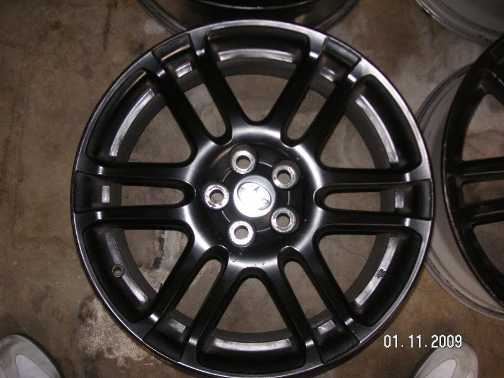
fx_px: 539
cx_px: 252
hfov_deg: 50.1
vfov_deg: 38.7
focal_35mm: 37
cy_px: 189
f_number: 2.8
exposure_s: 1/45
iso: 160
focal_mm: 6.1
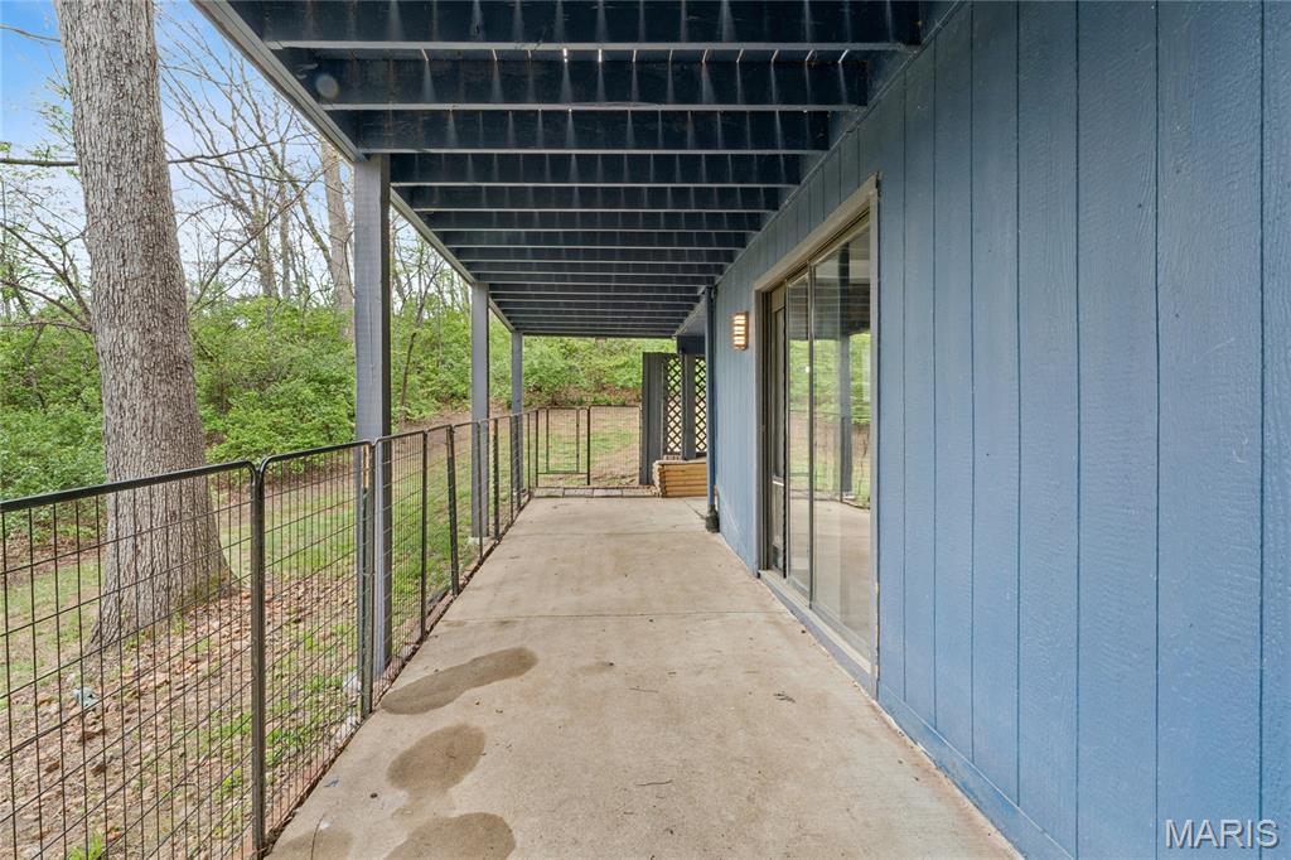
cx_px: 646
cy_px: 430
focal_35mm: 16
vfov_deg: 73.4
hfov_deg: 96.4
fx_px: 577
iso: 100
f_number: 22
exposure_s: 1/3.33
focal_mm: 16.1
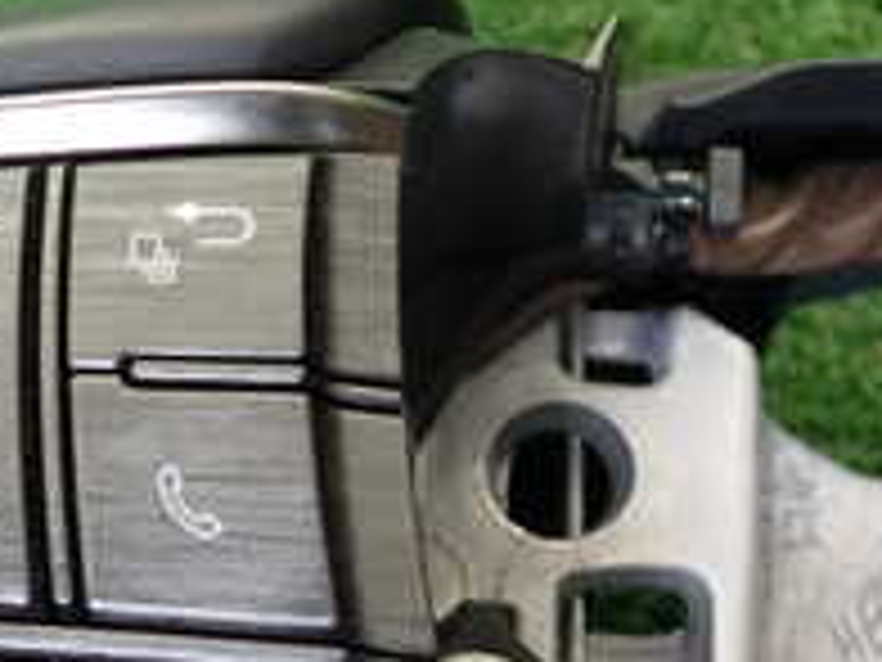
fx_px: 2344
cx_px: 94
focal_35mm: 92
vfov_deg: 15.9
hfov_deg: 20.9
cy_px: 531
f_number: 2.3
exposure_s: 1/80
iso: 200
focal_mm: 5.4
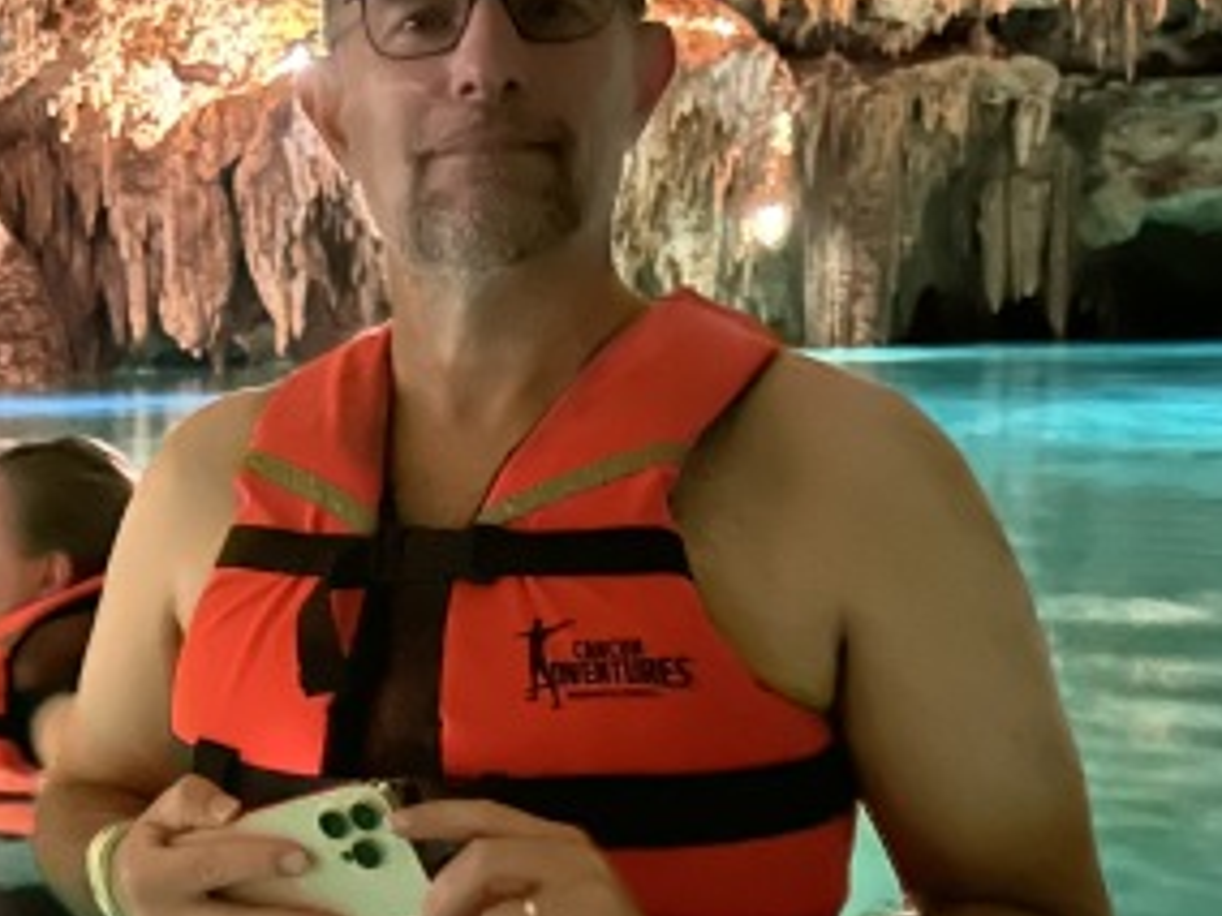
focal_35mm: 54
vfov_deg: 26.9
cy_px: 589
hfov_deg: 33.9
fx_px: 1906
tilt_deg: -8.0
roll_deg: +2.3
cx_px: 164
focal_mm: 6.86
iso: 5000
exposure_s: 1/9
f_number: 1.78
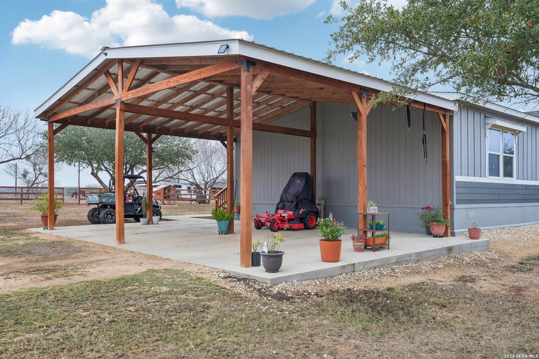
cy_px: 180
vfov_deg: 41.1
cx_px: 270
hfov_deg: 58.7
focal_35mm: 32
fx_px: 479
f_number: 8
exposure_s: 1/10
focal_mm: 32
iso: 200
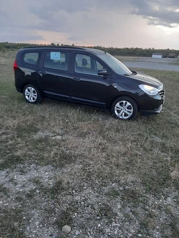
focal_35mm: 27
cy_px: 119
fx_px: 186
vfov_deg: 65.3
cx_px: 90
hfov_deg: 51.4
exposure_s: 1/50
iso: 40
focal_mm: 3.93
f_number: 1.7
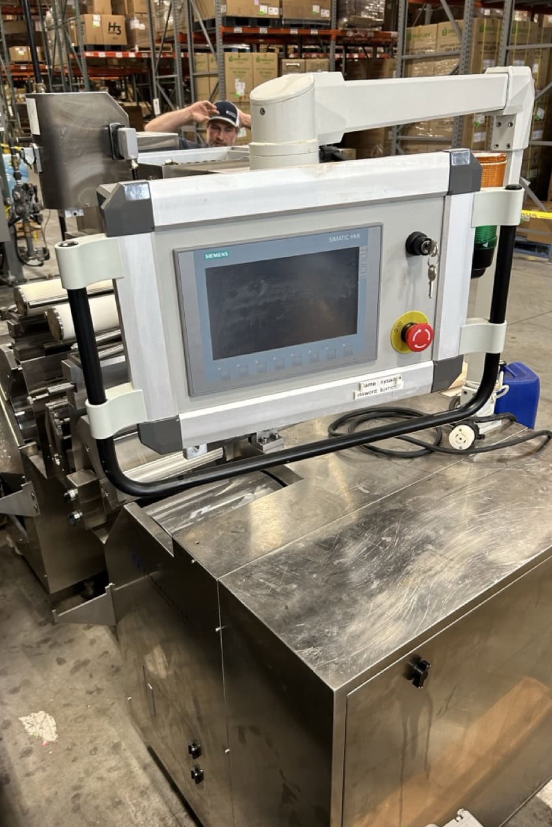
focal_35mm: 28
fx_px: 644
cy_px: 418
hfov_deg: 46.4
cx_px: 254
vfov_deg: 65.5
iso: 125
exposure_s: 1/71
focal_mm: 5.7
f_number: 1.5
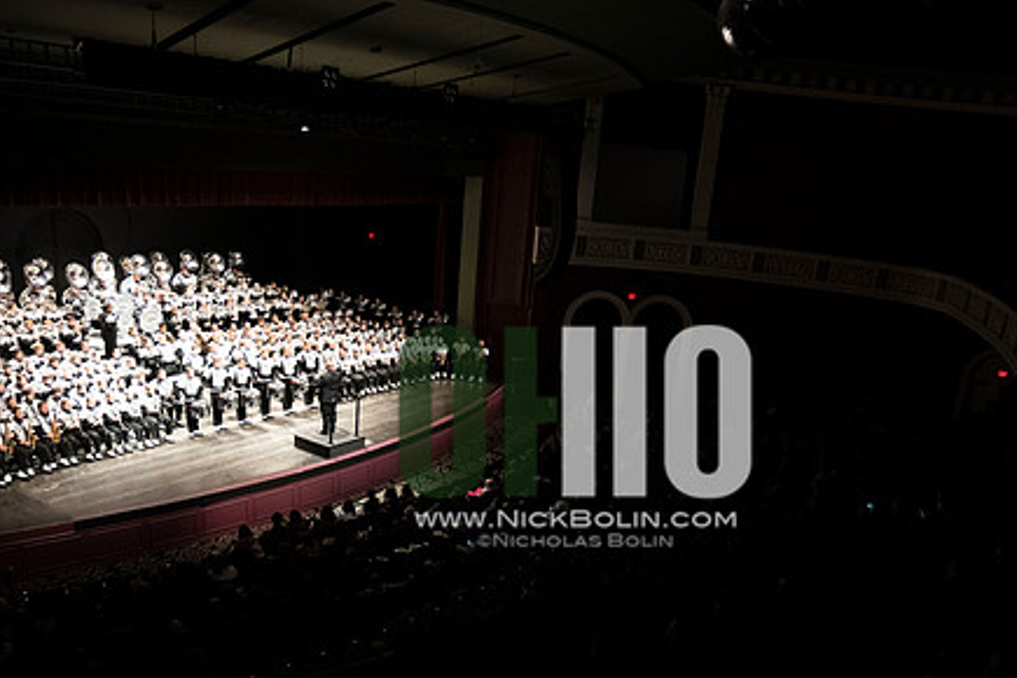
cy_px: 436
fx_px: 904
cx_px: 575
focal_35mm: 32
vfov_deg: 40.7
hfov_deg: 58.5
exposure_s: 1/160
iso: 4000
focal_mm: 24
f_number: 4
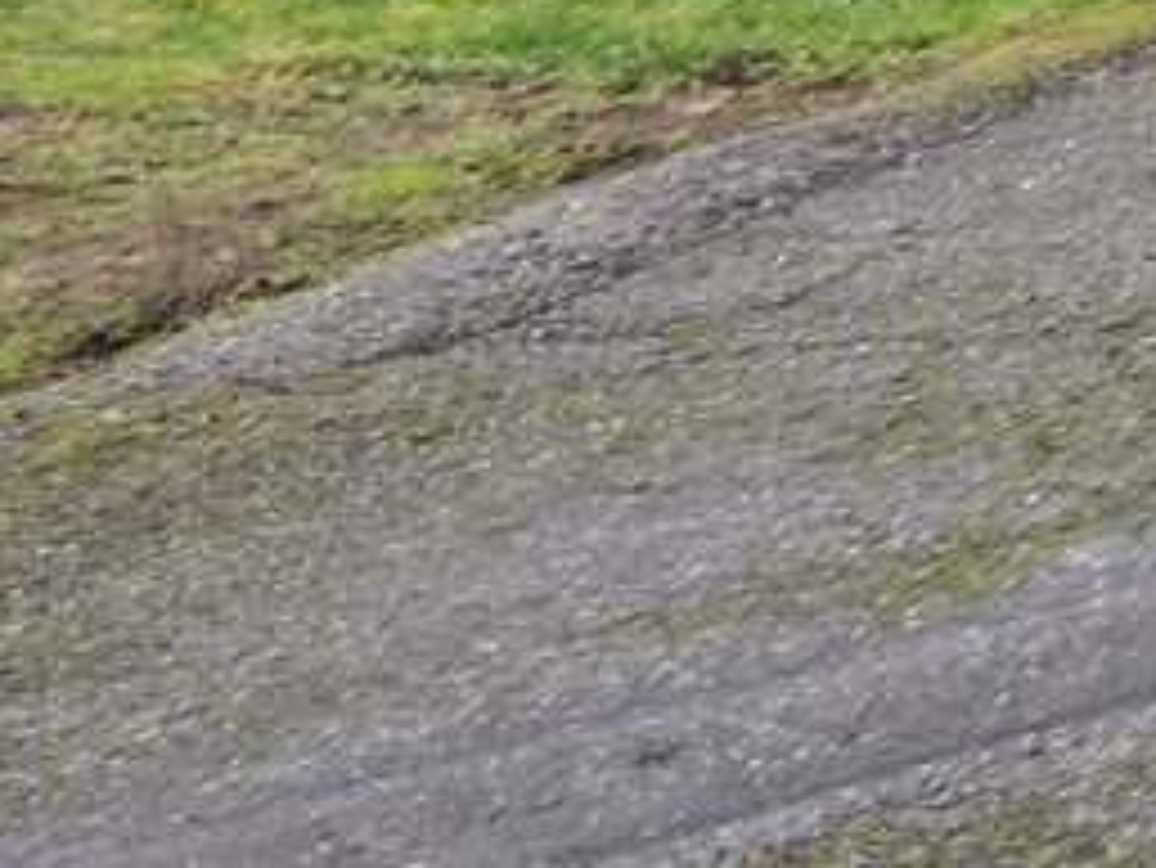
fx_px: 4778
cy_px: -675
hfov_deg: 10.1
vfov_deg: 9.9
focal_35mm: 143
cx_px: 3477
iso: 25
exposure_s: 1/180
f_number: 1.8
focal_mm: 5.4
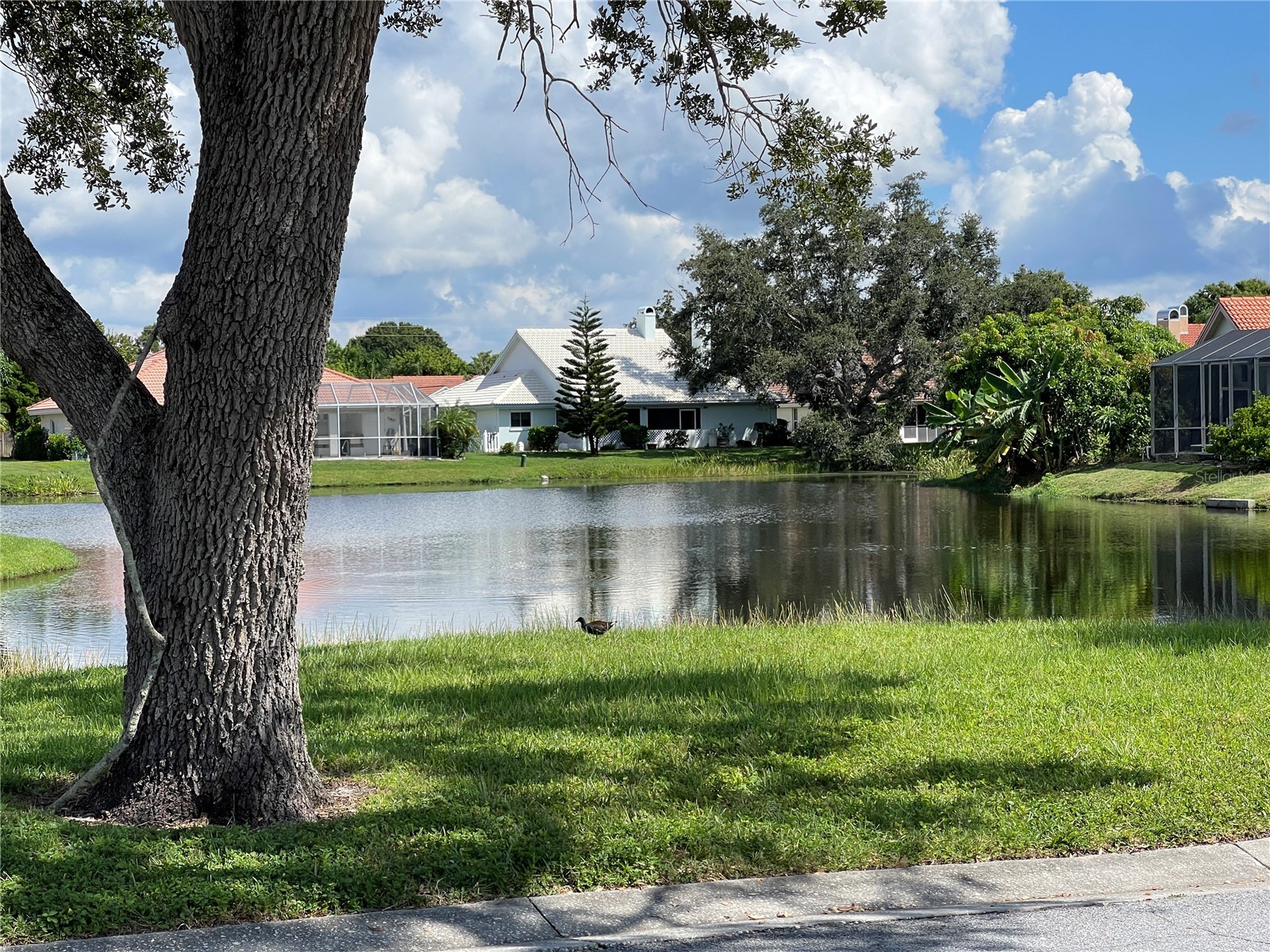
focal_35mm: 64
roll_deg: +0.6
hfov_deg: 30.3
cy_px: 476
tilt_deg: -2.8
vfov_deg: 22.9
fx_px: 2348
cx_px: 635
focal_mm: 7.5
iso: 20
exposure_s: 1/1248
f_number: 2.2
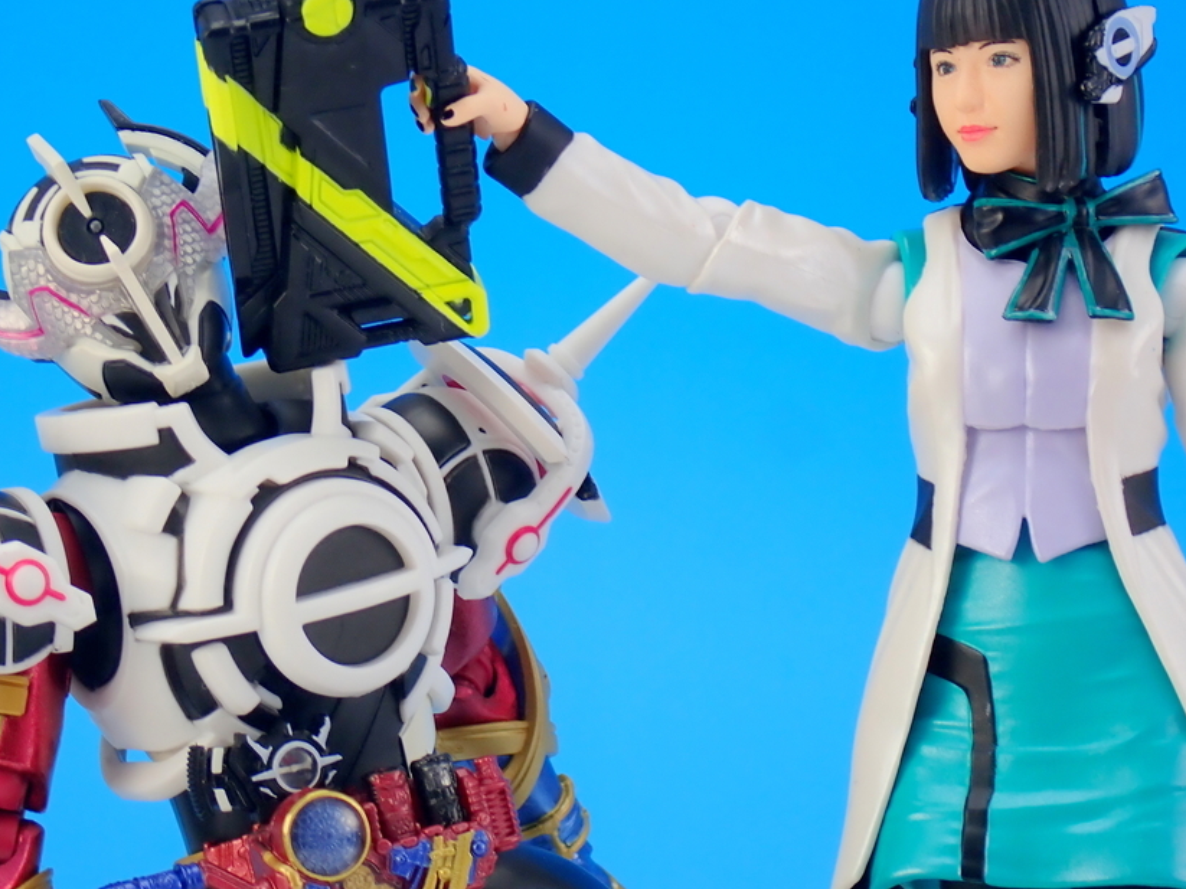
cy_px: 451
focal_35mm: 117
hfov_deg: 16.8
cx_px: 568
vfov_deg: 12.7
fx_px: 4008
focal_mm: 16.79
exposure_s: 1.3
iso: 100
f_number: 18
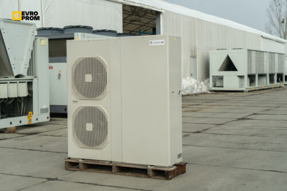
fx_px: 438
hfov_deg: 36.3
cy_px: 96
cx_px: 144
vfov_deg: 24.6
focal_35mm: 55
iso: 320
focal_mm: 55
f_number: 4
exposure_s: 1/500
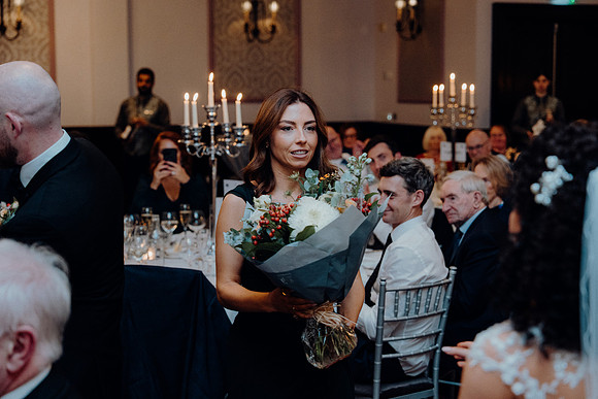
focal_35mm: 70
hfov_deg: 28.8
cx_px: 299
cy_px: 200
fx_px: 1163
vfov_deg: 19.5
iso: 2500
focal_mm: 70
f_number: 3.5
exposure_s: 1/160
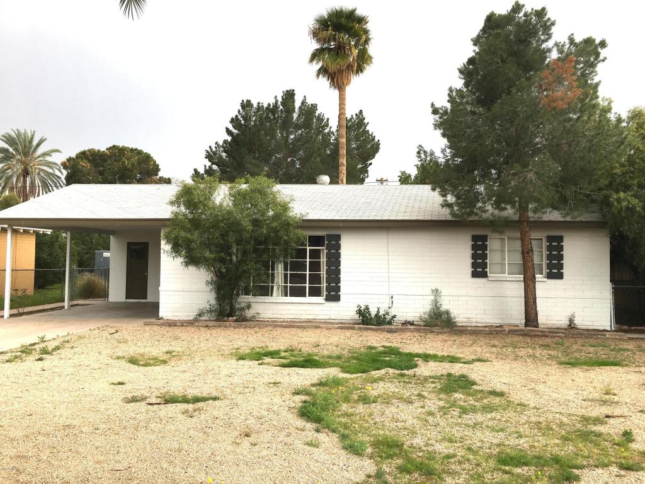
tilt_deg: +1.8
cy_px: 242
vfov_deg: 48.2
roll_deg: +0.1
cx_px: 322
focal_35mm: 29
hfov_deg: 61.7
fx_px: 540
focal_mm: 4.15
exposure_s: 1/346
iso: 25
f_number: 2.2
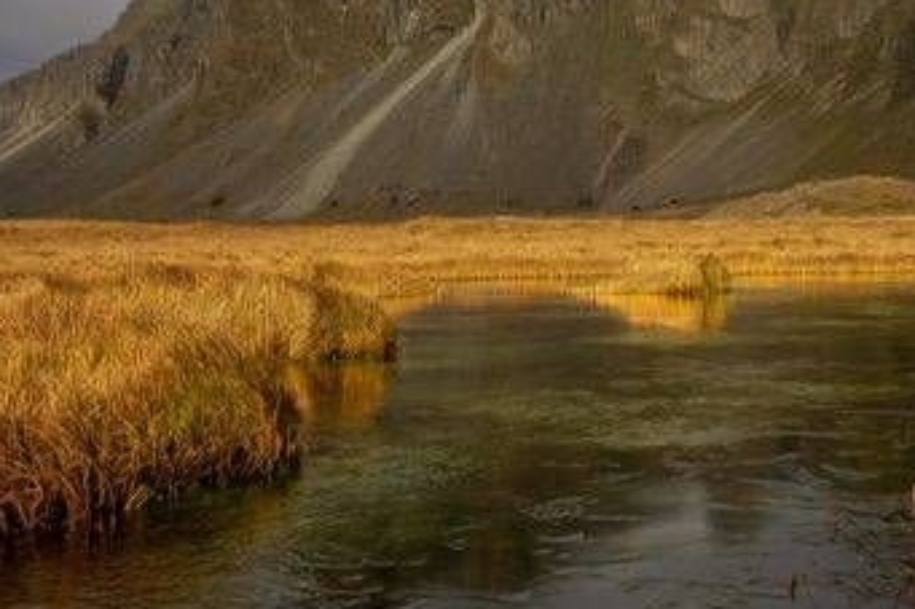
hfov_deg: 38.7
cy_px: 209
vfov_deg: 26.3
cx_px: 566
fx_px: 1296
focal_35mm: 51
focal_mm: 29
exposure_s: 1/500
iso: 250
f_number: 6.3
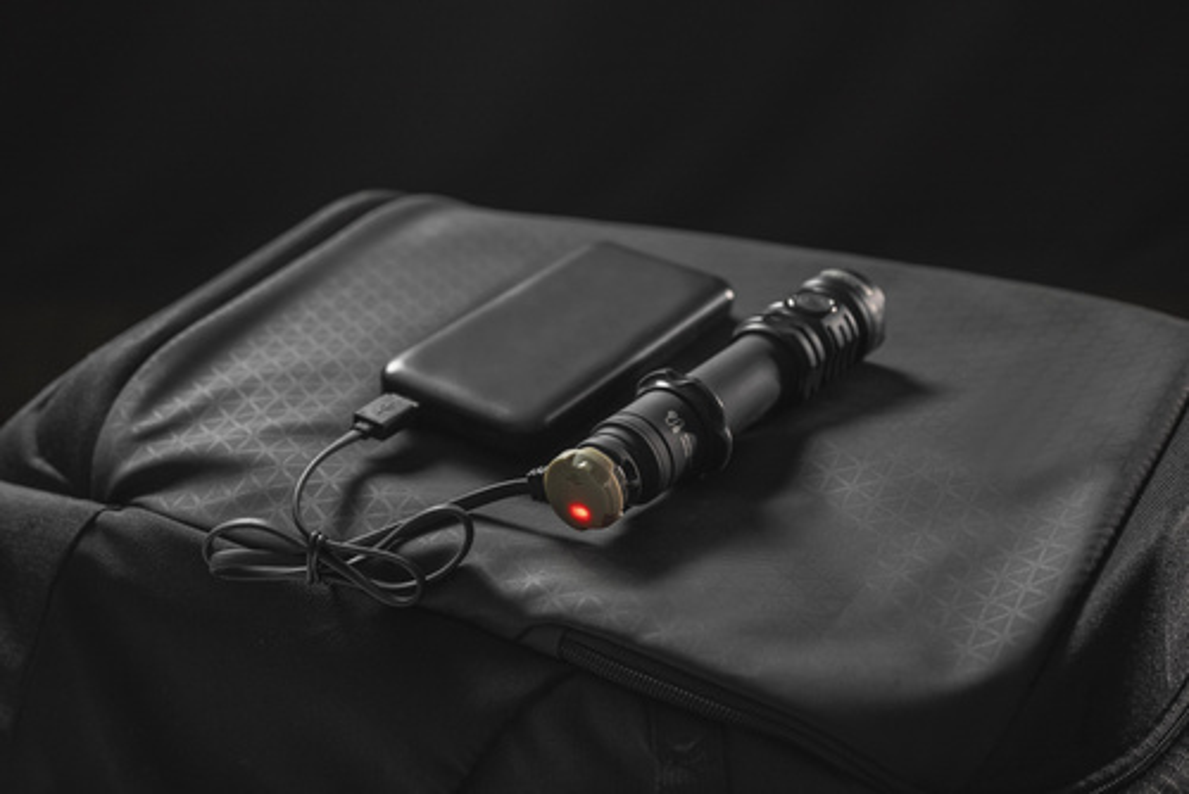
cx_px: 594
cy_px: 397
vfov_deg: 27.0
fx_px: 1652
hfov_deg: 39.6
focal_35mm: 50
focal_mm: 50
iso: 2000
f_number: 4.5
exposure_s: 1/25
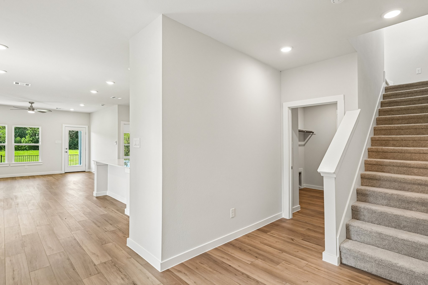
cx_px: 214
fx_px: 190
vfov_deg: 73.7
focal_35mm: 16
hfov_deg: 96.7
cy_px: 142
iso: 400
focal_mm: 16
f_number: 8
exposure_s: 1/30
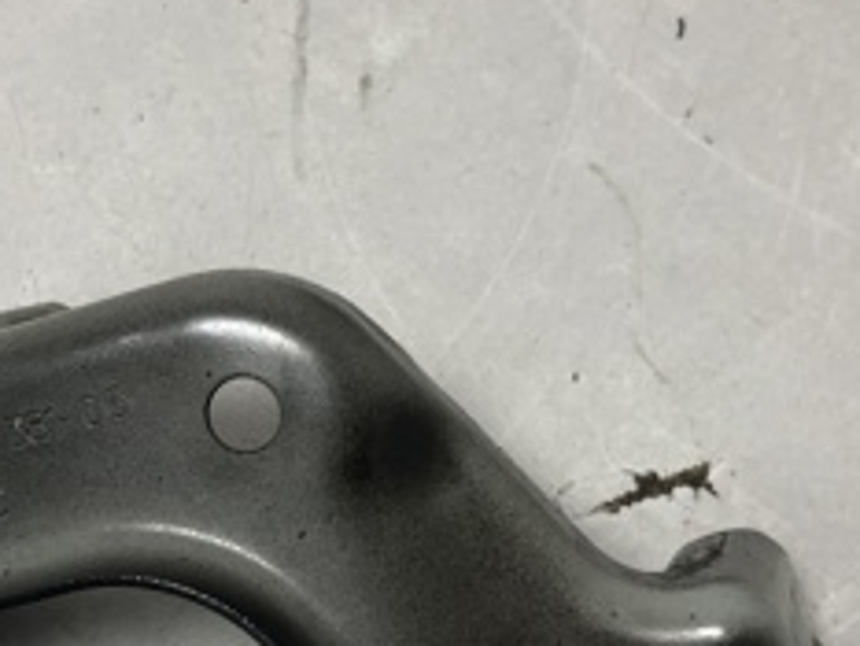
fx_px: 1914
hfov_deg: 25.3
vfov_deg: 19.0
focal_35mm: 77
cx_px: 336
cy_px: 476
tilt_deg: -63.1
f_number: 1.8
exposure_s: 1/33
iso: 40
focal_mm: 4
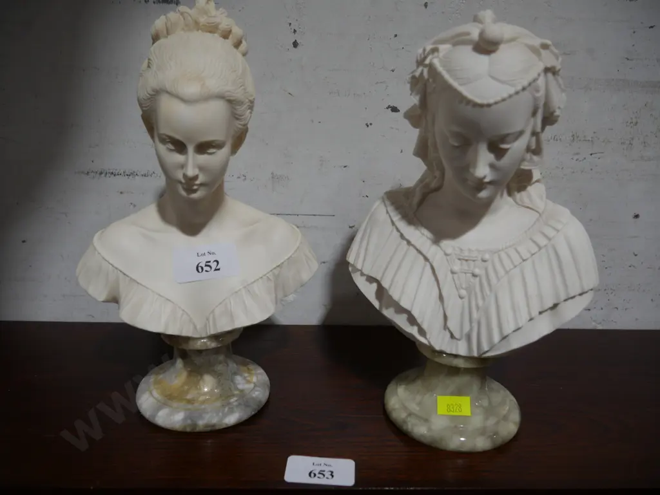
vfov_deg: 49.8
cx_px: 330
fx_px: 534
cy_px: 248
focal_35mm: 28
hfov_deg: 63.4
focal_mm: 14
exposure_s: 1/125
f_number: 3.5
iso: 200
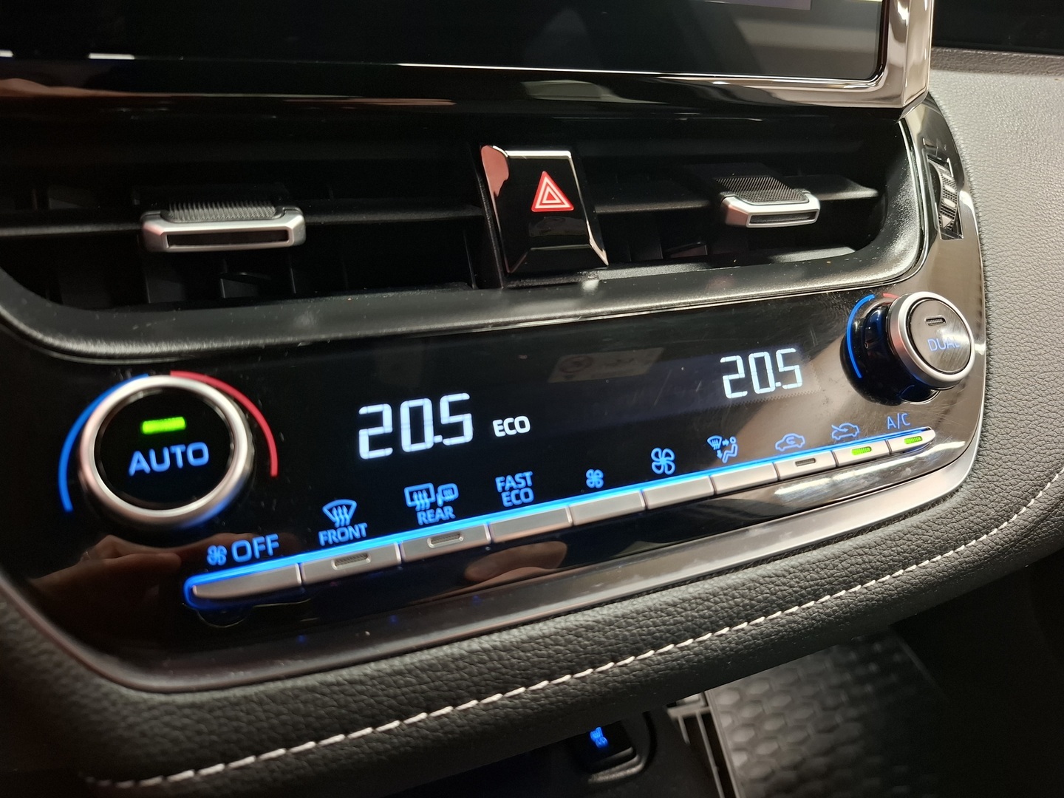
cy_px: 399
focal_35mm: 23
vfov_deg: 58.9
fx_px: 707
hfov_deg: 73.9
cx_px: 532
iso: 500
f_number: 1.8
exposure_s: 1/24
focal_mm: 5.54
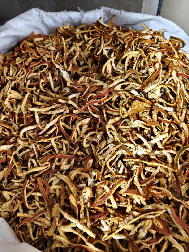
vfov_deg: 73.9
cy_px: 126
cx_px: 94
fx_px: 167
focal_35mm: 23
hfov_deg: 58.9
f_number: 1.88
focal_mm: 5.56
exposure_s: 1/33.3
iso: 635
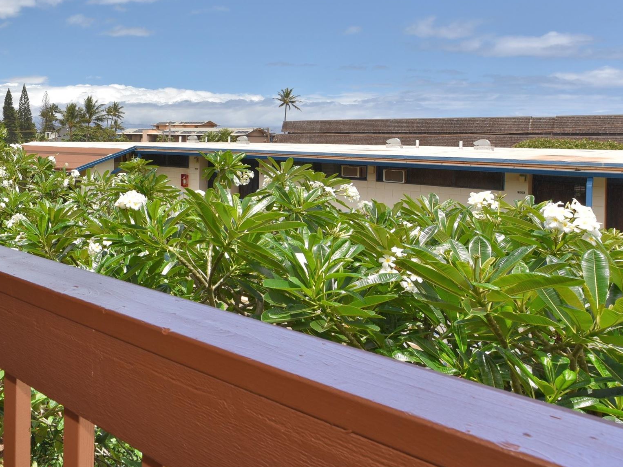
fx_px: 522
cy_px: 133
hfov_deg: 51.7
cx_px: 27
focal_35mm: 29
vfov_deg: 46.9
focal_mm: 15
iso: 100
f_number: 11
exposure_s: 1/200
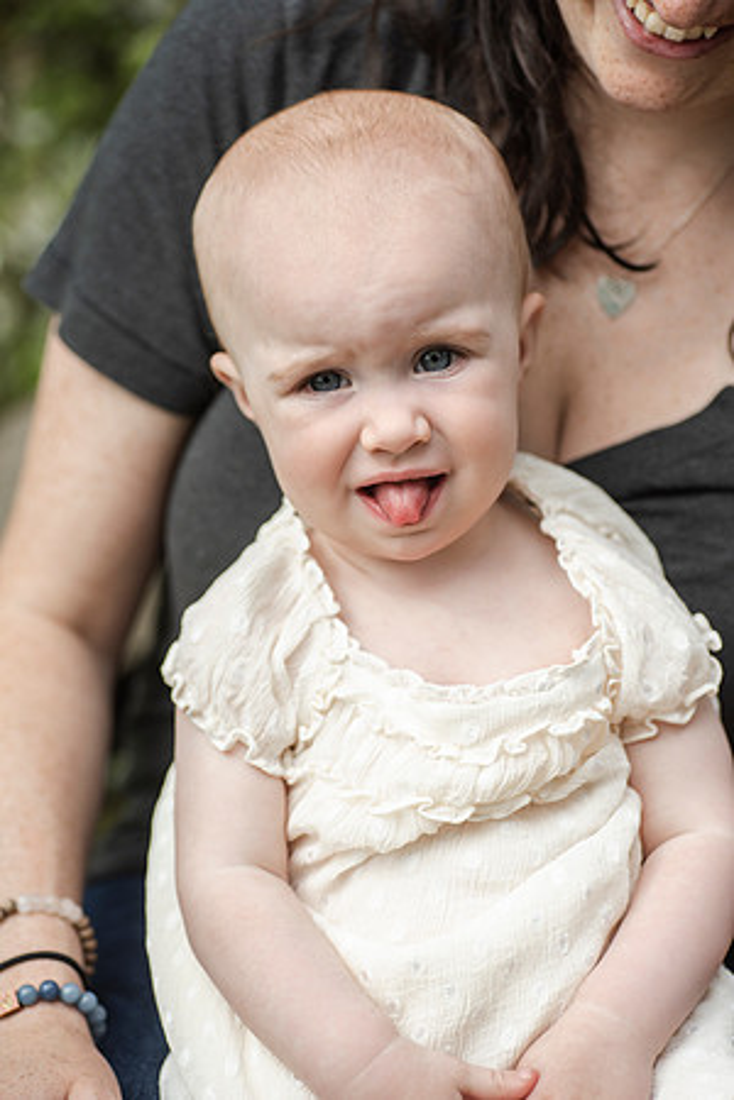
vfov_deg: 22.6
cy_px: 550
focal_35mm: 90
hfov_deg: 15.2
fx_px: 2752
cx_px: 367
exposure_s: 1/4000
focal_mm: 90
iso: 400
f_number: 4
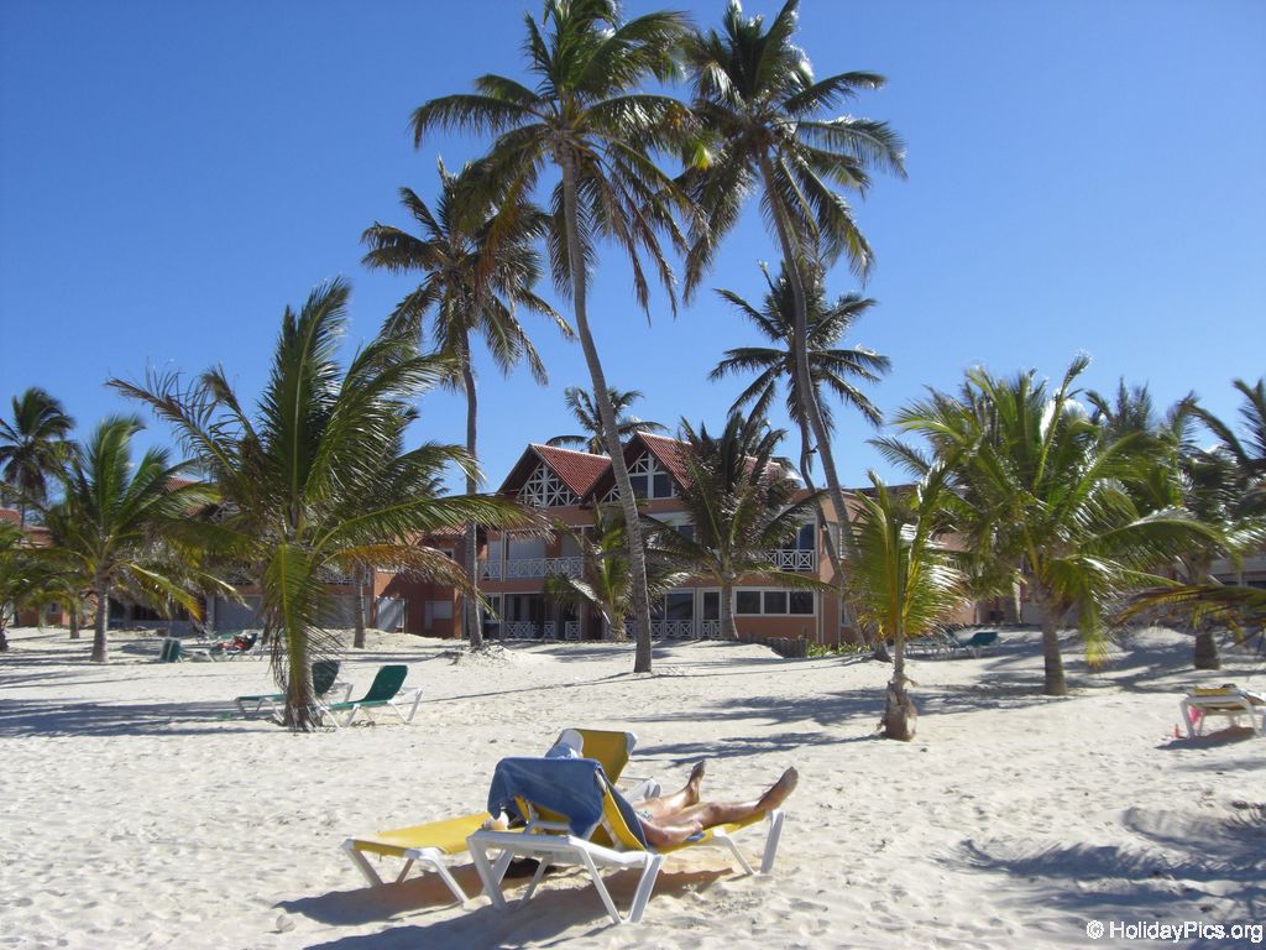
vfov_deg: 37.7
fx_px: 1390
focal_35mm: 38
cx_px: 633
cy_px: 475
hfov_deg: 49.0
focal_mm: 6.2
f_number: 8
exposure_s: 1/200
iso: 64
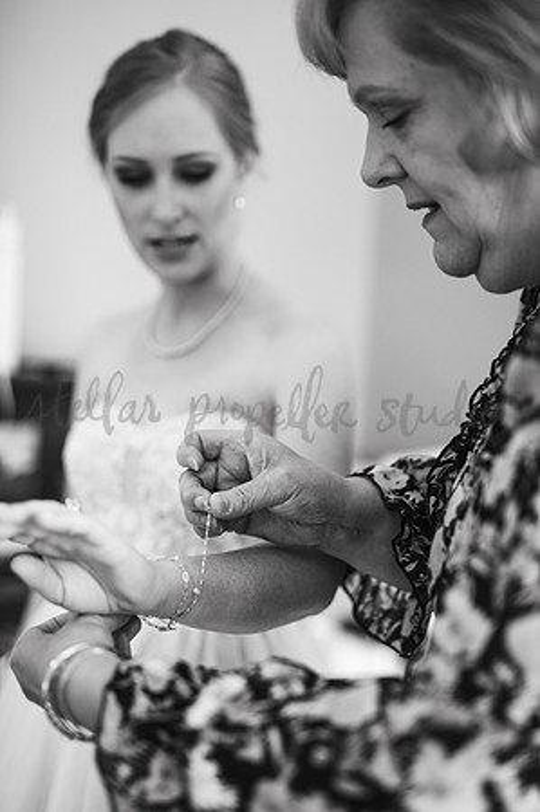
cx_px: 270
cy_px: 406
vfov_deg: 39.6
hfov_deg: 26.9
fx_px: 1128
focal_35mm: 50
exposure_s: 1/160
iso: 500
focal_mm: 50
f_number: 1.8
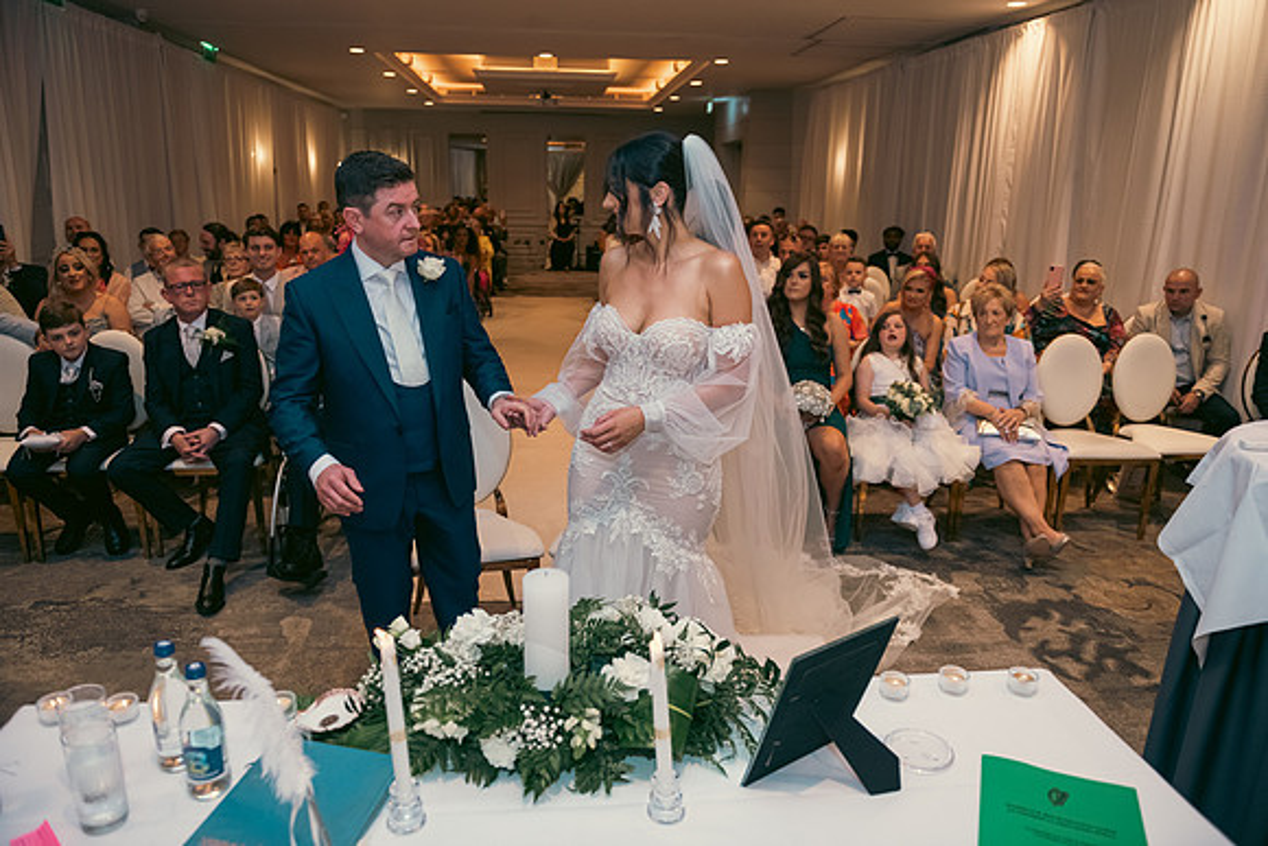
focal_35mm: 24
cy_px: 423
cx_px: 634
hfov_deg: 73.7
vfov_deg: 53.2
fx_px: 845
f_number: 3.5
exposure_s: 1/160
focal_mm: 24
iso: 800
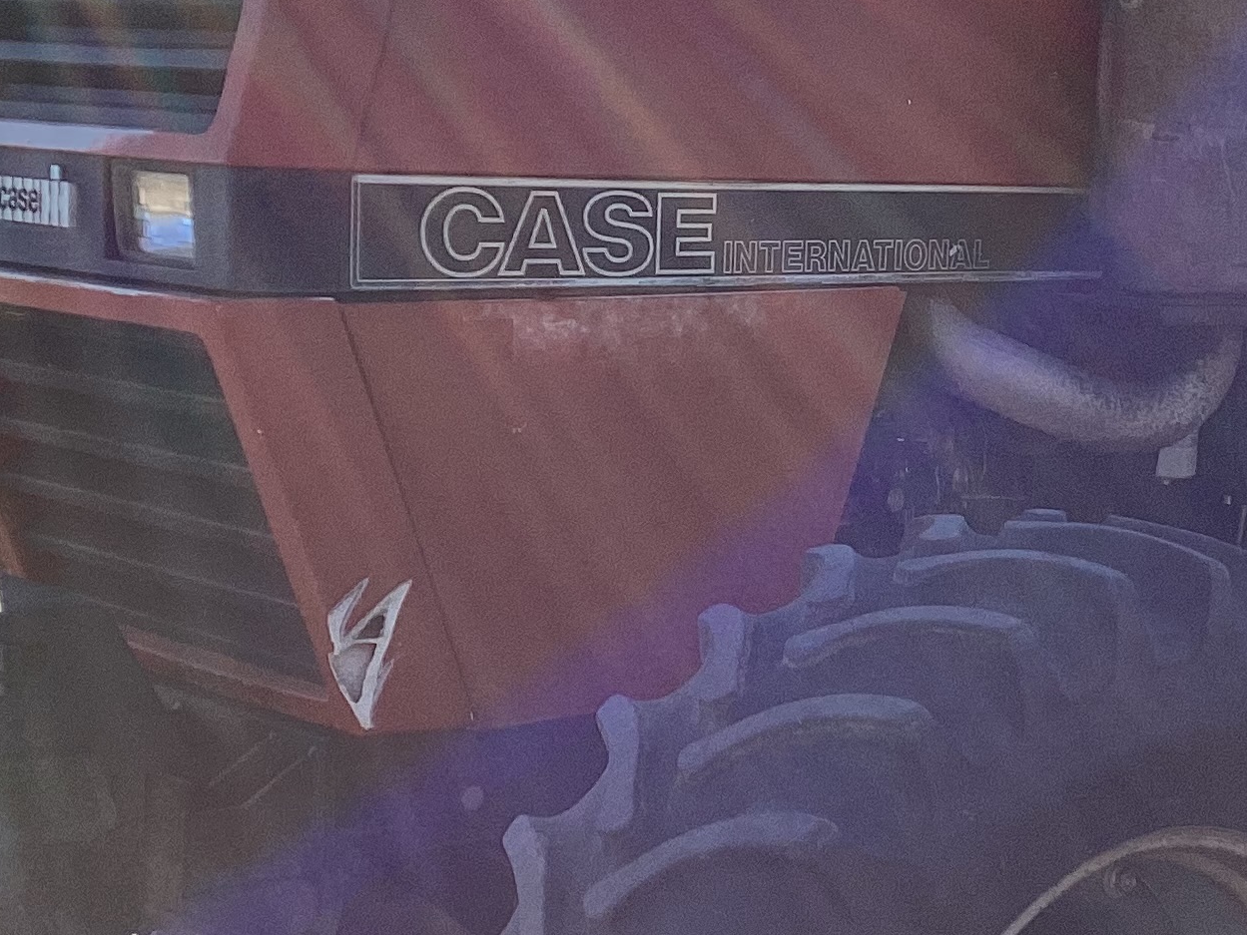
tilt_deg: -5.1
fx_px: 2918
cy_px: 466
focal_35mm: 81
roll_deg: -3.4
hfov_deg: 23.5
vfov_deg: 18.2
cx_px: 1112
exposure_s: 1/916
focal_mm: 3.3
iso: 25
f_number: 2.4
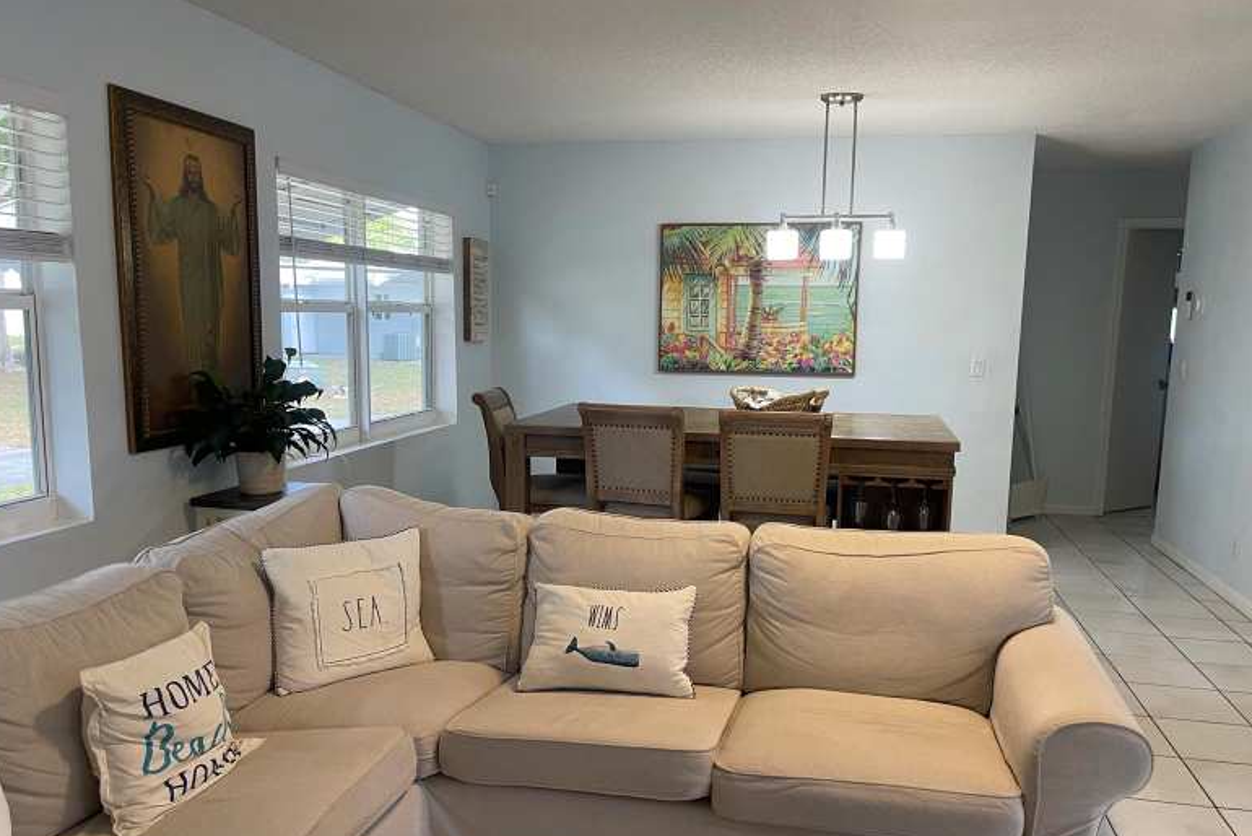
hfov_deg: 67.4
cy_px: 457
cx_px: 631
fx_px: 939
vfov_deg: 47.9
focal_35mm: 27
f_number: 1.6
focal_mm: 5.1
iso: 80
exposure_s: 1/60
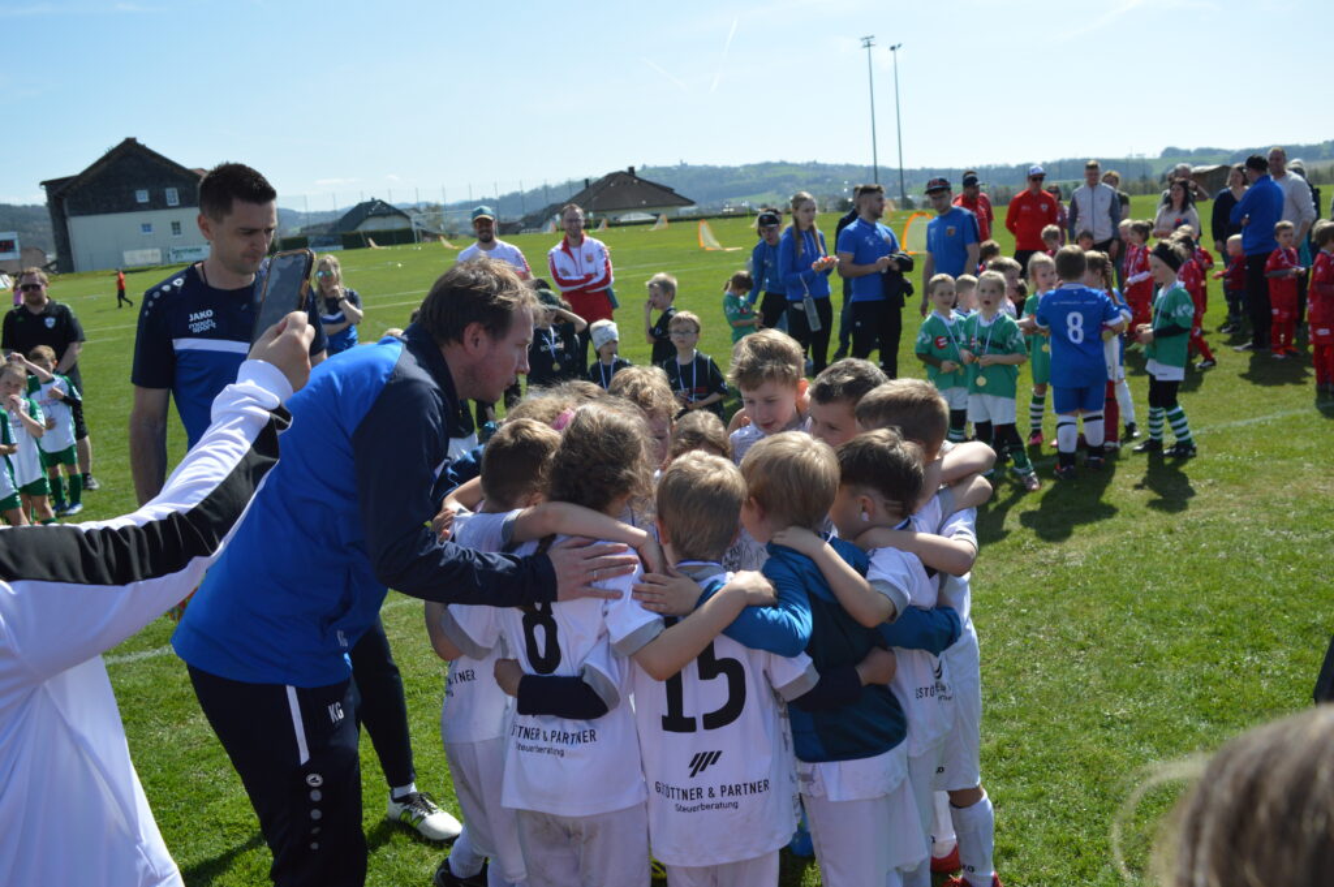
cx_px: 667
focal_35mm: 30
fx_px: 1111
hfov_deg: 62.0
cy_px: 444
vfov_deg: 43.5
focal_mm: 20
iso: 400
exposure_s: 1/1600
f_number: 6.3
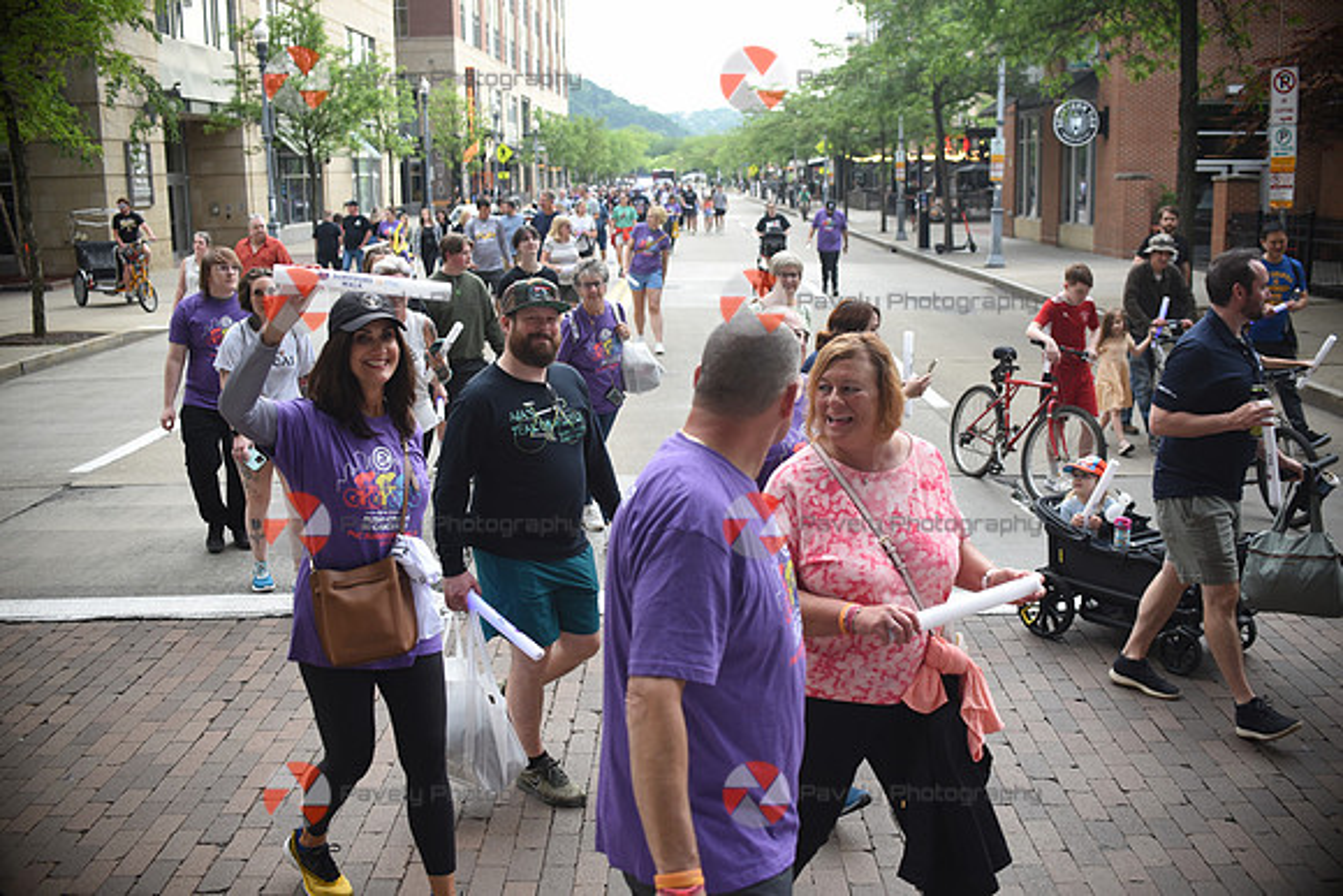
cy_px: 448
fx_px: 1306
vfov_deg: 37.9
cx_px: 672
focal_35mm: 35
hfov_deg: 54.4
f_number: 5
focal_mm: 35
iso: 640
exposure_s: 1/320
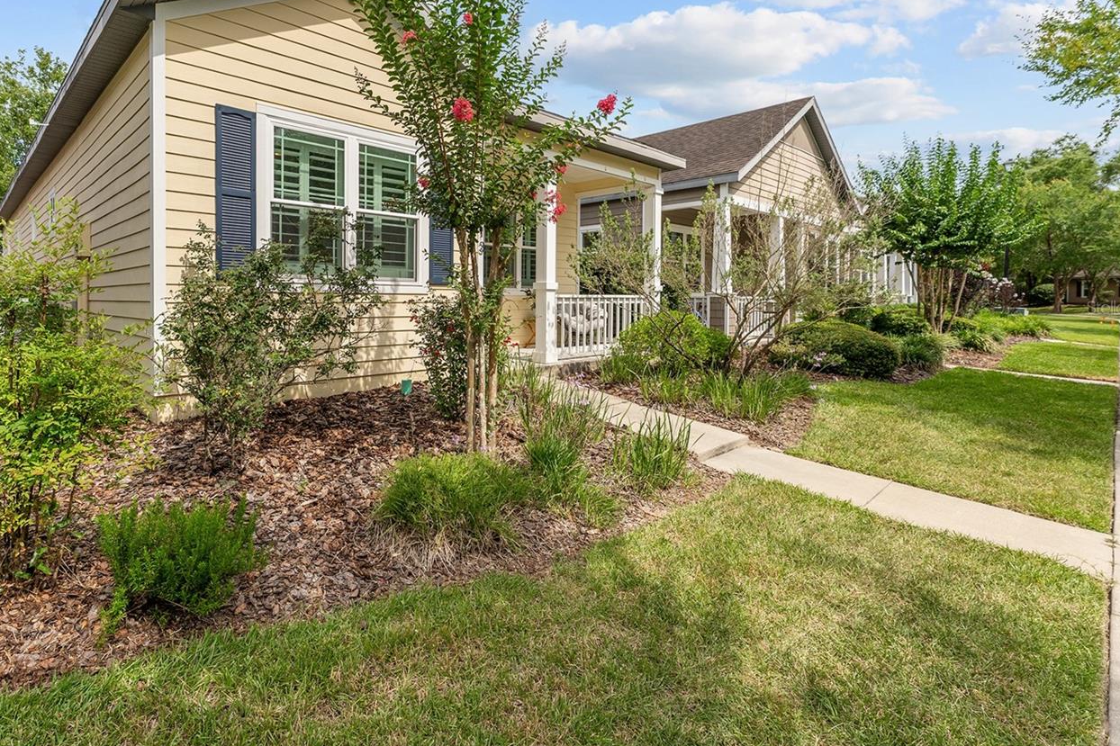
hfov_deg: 88.8
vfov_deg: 66.9
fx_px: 560
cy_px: 307
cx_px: 447
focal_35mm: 18
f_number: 7.1
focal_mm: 14
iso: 400
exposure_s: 1/1000
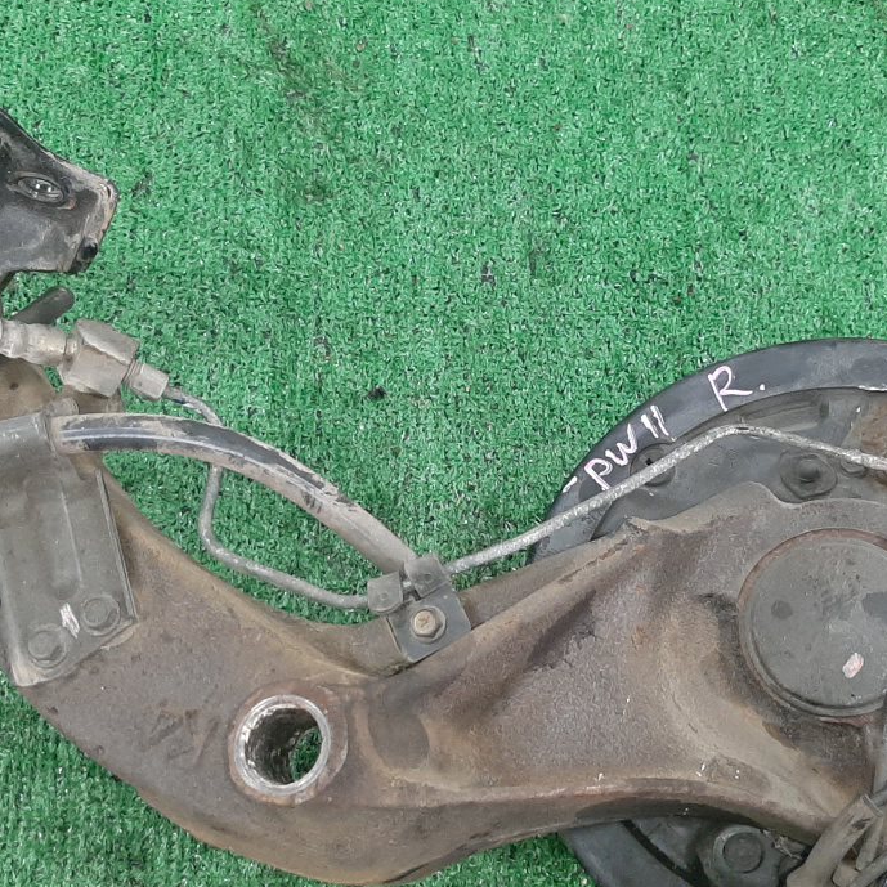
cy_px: 534
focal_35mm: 48
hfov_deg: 35.2
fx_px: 1392
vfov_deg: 35.2
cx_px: 533
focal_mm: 3.93
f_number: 1.7
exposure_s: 1/33
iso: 207
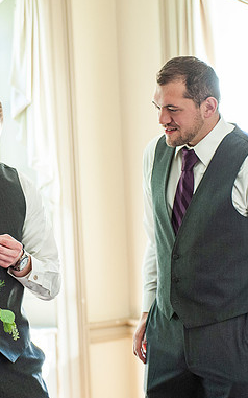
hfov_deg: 10.5
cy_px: 197
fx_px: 1341
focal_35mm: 124
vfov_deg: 16.8
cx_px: 26
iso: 1600
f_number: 3.5
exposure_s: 1/160
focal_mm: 80
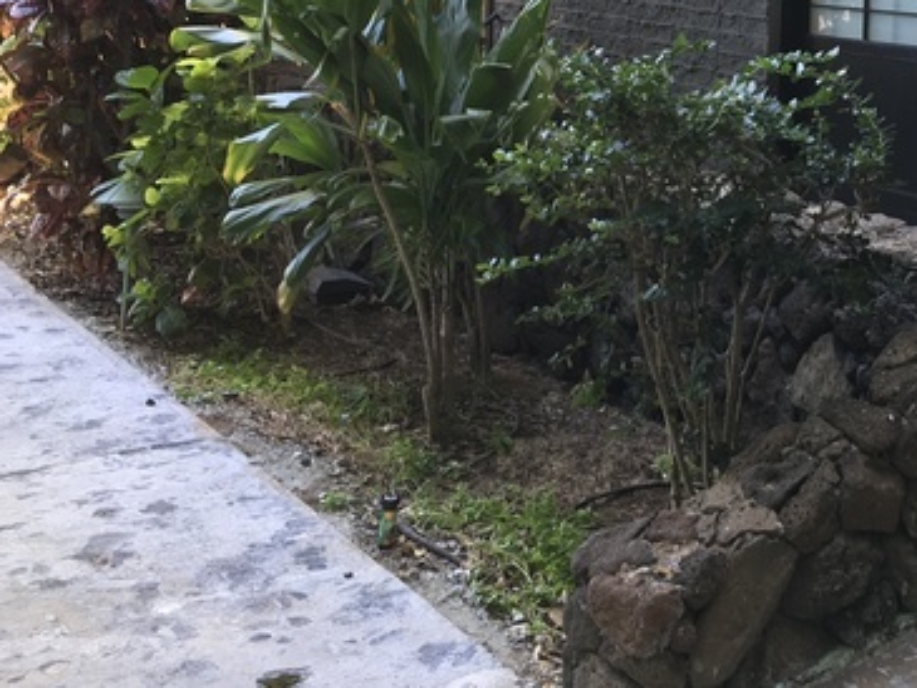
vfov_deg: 26.6
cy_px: 63
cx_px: 760
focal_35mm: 53
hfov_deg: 34.8
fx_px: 1404
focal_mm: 4.15
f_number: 2.2
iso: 32
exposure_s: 1/40
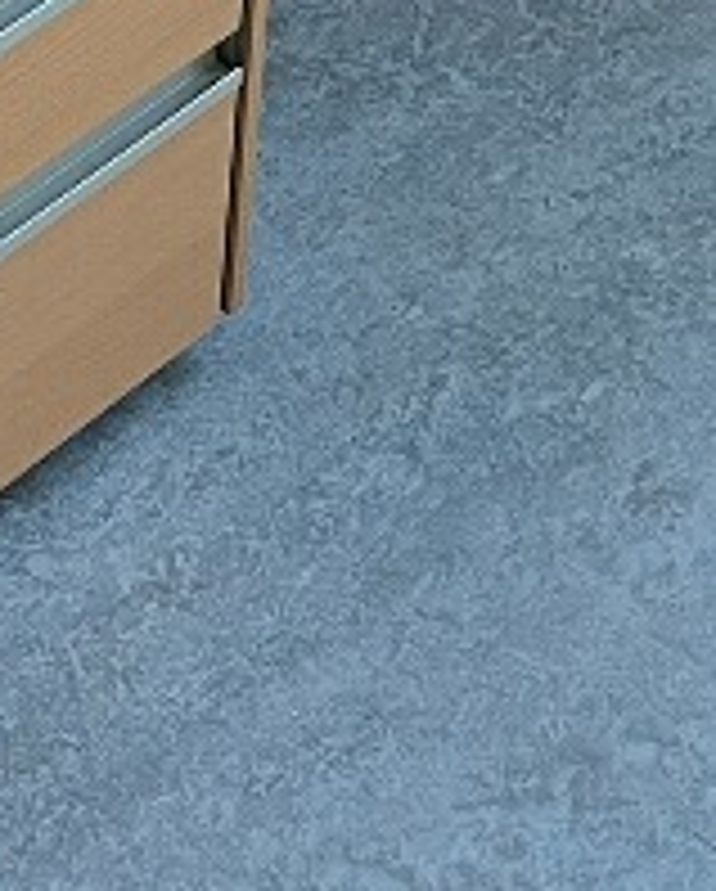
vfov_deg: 13.2
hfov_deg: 11.7
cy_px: -711
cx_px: 14
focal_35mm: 131
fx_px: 3462
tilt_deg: -36.7
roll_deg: +2.4
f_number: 1.6
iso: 125
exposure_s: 1/73
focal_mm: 5.1
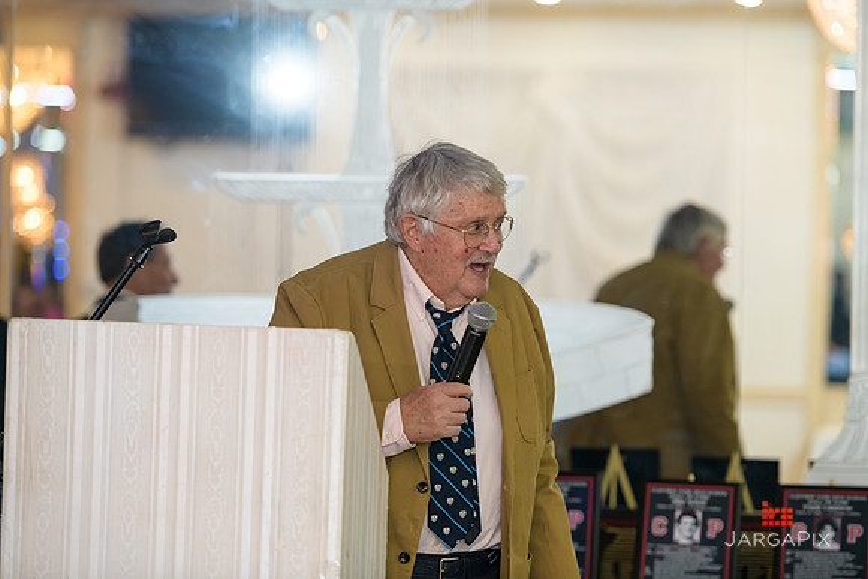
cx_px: 434
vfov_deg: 9.8
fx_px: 3376
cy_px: 290
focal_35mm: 140
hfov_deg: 14.7
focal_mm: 140
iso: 1000
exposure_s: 1/125
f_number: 3.2
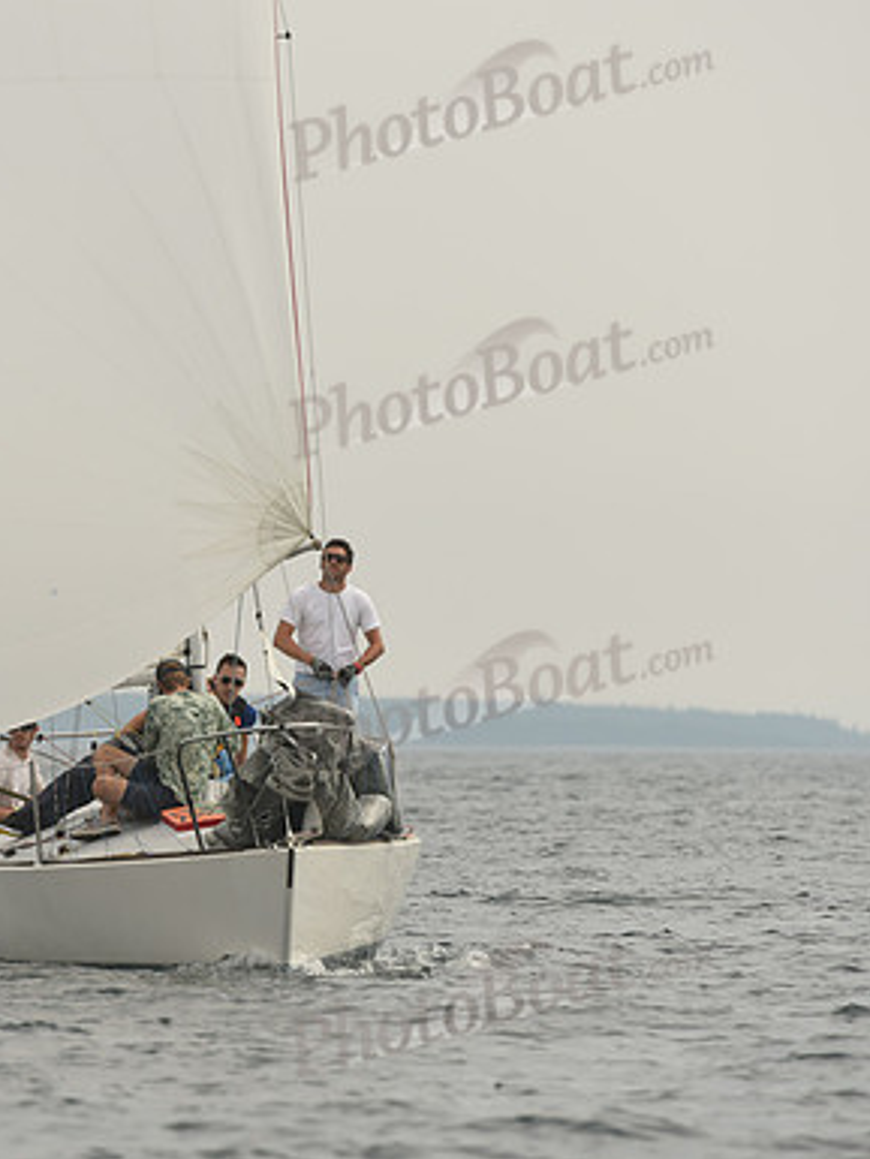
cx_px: 135
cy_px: 580
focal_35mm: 580
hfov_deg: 2.6
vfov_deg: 3.4
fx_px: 19425
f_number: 6.3
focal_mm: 400
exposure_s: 1/1000
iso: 250
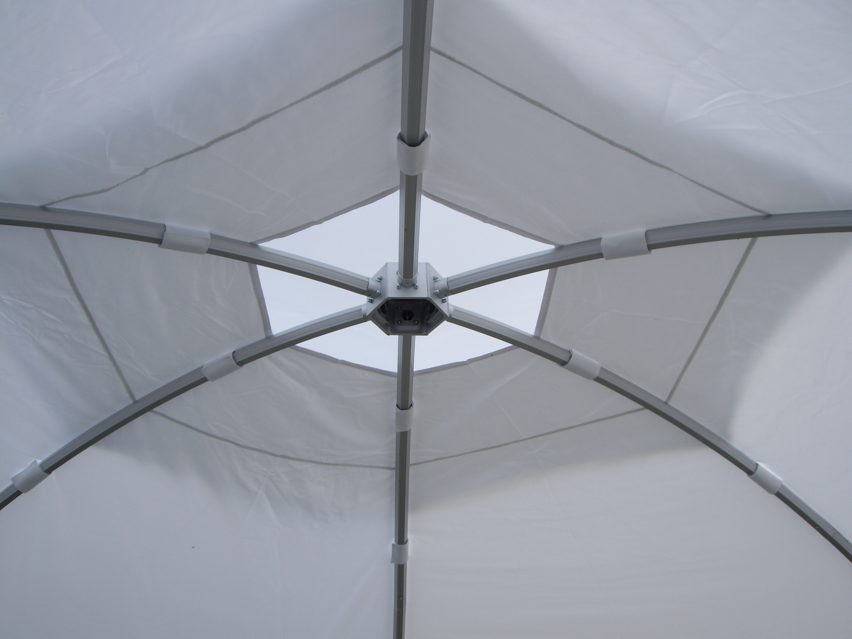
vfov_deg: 37.7
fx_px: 935
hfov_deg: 49.0
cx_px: 426
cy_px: 320
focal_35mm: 38
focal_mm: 6.2
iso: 50
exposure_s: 1/125
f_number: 4.3
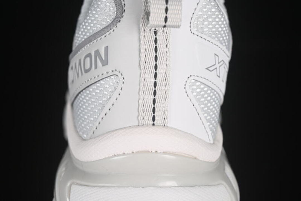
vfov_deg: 18.2
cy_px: 100
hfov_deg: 27.0
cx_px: 150
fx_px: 627
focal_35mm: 75
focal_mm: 50
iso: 160
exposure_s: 1/80
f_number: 7.1
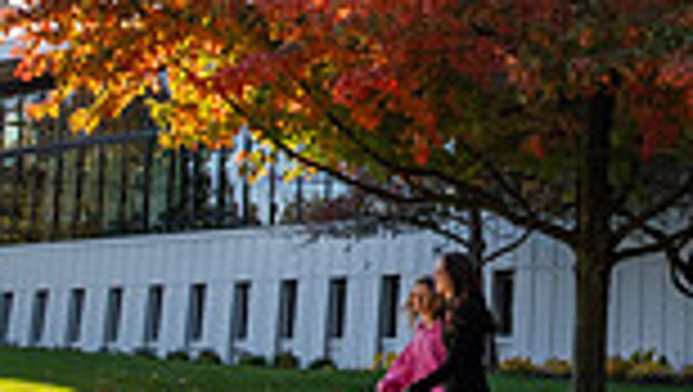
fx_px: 1380
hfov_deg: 27.2
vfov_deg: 15.9
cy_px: 34
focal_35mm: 75
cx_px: 630
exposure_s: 1/125
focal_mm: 19
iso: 800
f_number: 18
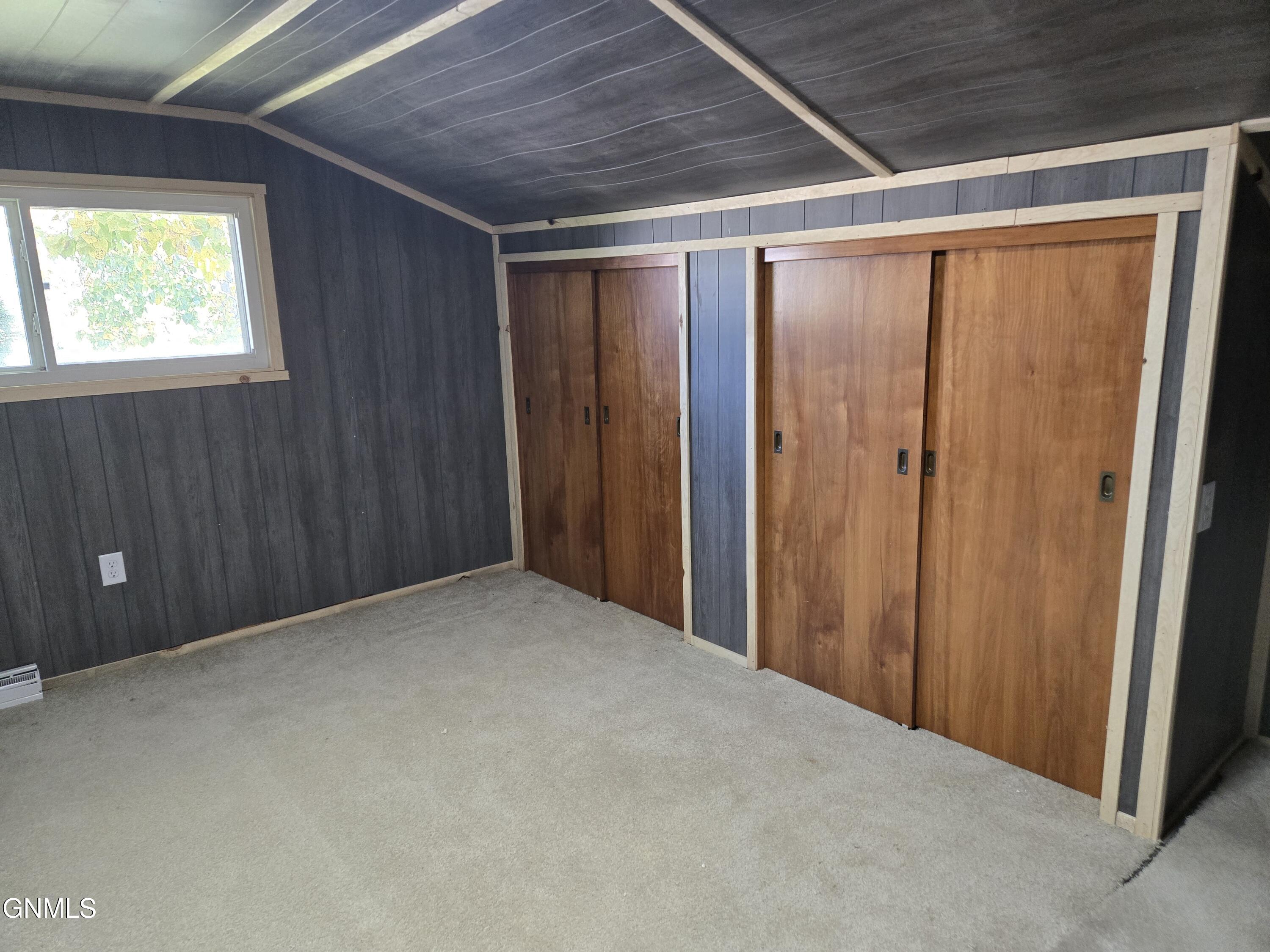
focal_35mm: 23
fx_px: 844
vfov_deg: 58.9
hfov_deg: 73.9
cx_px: 635
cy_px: 476
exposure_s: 1/120
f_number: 1.8
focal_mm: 5.4
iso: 500
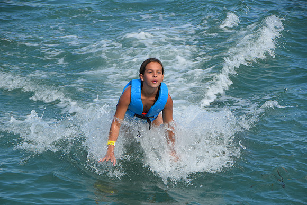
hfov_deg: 10.5
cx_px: 154
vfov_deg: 7.0
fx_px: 1663
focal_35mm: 195
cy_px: 102
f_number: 8
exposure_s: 1/1000
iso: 250
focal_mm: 130
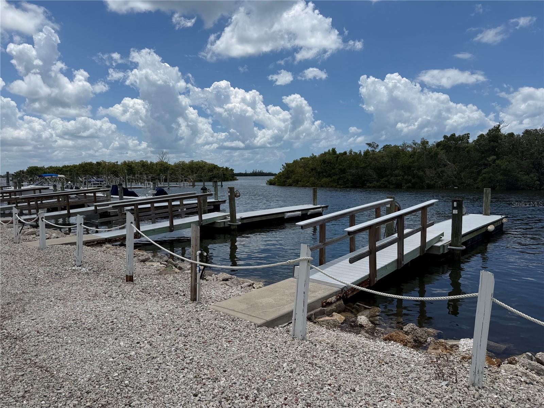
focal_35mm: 24
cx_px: 272
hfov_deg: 71.6
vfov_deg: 56.8
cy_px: 204
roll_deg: +0.8
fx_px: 377
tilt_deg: -4.1
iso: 80
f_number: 1.78
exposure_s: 1/9091
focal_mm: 6.76
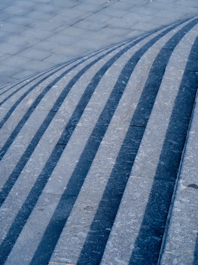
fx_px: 686
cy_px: 132
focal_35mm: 90
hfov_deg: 16.4
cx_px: 99
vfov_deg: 21.8
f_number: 5.6
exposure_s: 1/500
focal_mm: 45
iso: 200
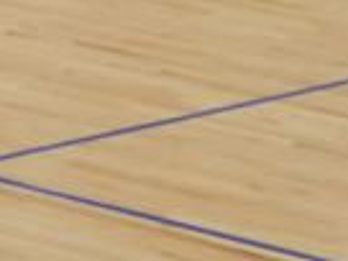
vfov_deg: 2.6
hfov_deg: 3.4
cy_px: -514
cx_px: -793
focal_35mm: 569
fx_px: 5720
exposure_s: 1/100
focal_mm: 42
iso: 3200
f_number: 5.6
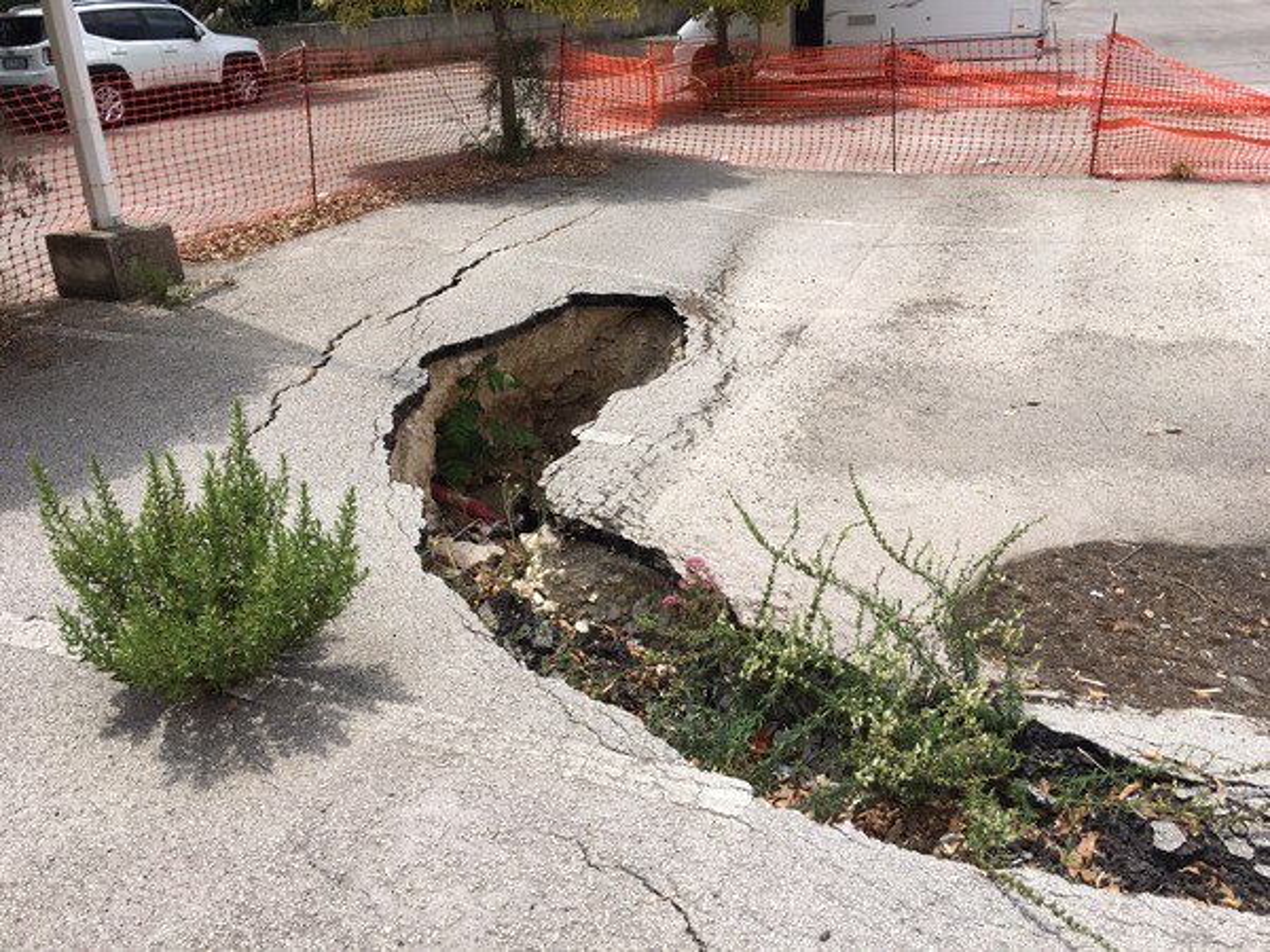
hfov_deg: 61.7
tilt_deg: -24.2
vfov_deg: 48.2
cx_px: 635
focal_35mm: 29
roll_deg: +1.4
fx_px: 1064
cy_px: 476
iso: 25
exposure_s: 1/1709
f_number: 2.2
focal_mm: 4.15
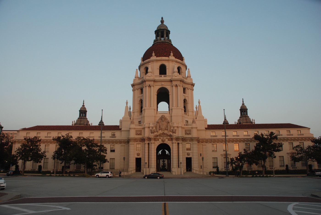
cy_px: 108
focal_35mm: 30
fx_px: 268
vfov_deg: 43.7
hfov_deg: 61.9
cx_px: 160
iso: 180
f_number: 5.6
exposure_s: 1/125
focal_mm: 20
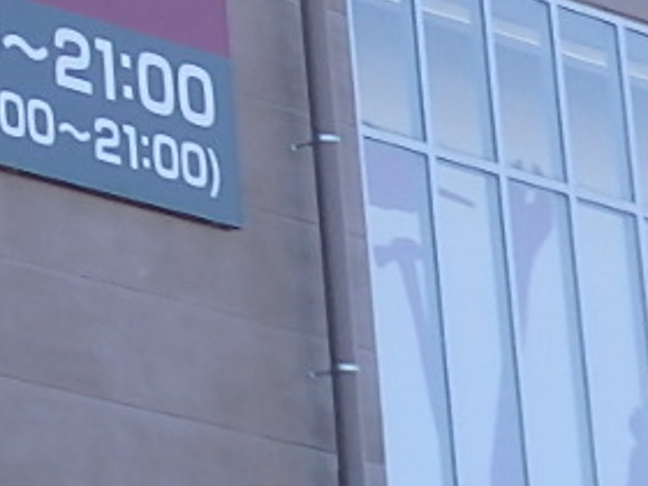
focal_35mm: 309
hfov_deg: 6.0
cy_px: -604
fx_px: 5784
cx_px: -1104
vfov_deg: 4.7
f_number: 3.8
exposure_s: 1/400
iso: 125
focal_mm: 8
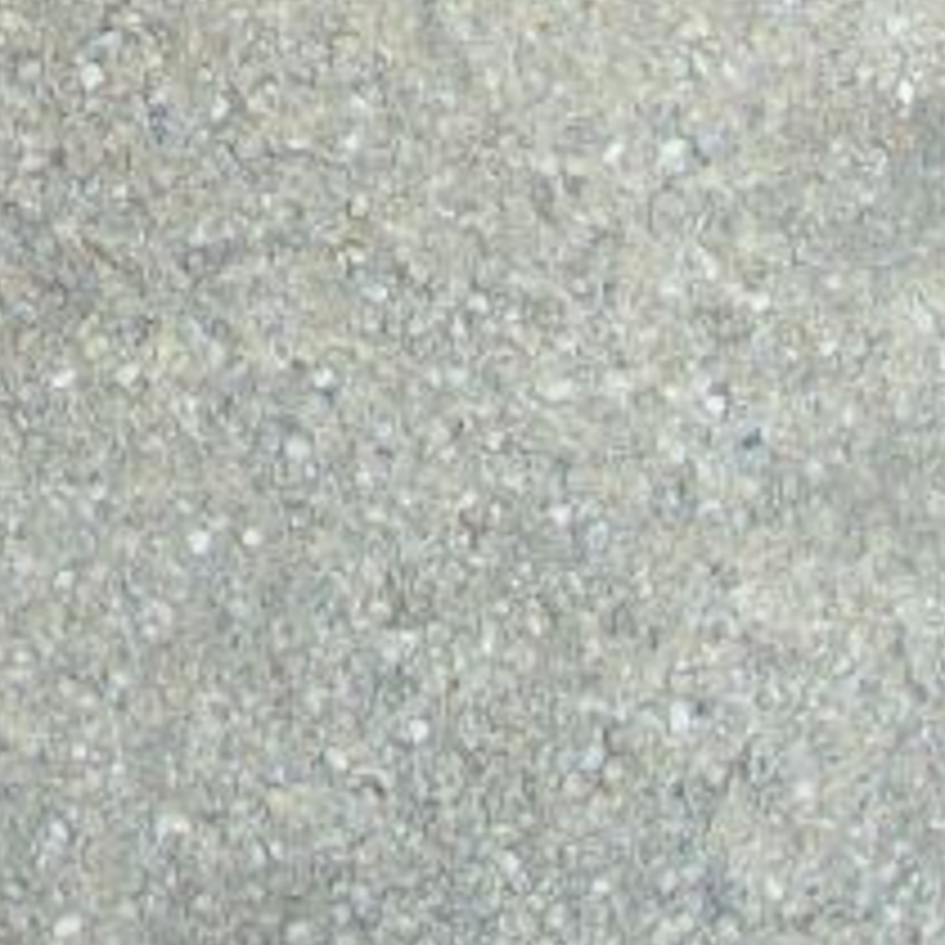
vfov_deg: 9.4
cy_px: -1048
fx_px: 5312
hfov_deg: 9.3
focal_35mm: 172
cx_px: -1197
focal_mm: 5.7
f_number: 2.9
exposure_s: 1/125
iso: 80
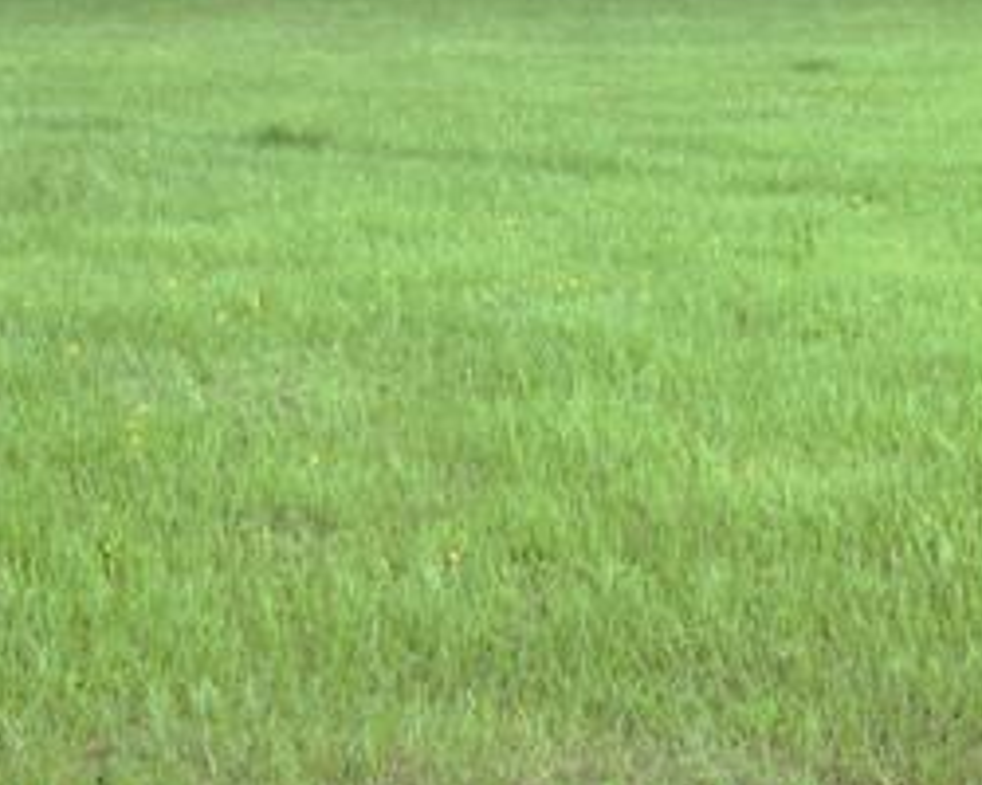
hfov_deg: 20.6
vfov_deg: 16.1
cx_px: 966
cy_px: -247
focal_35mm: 90
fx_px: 2616
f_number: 8
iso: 400
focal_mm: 20
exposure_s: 1/250
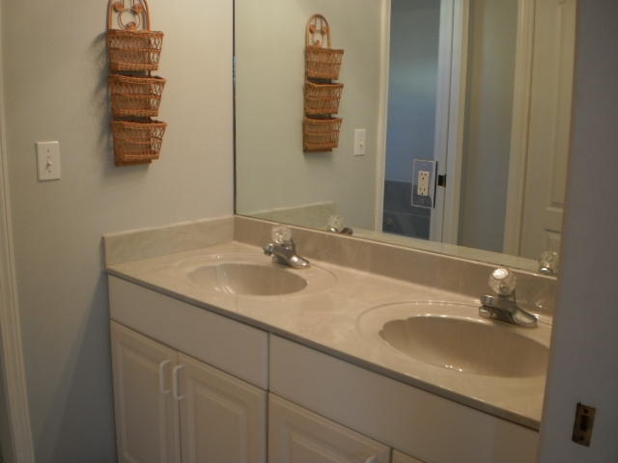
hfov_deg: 51.4
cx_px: 309
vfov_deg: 39.7
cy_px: 232
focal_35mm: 36
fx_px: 643
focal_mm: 6.3
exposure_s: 1/30
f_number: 3.1
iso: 100
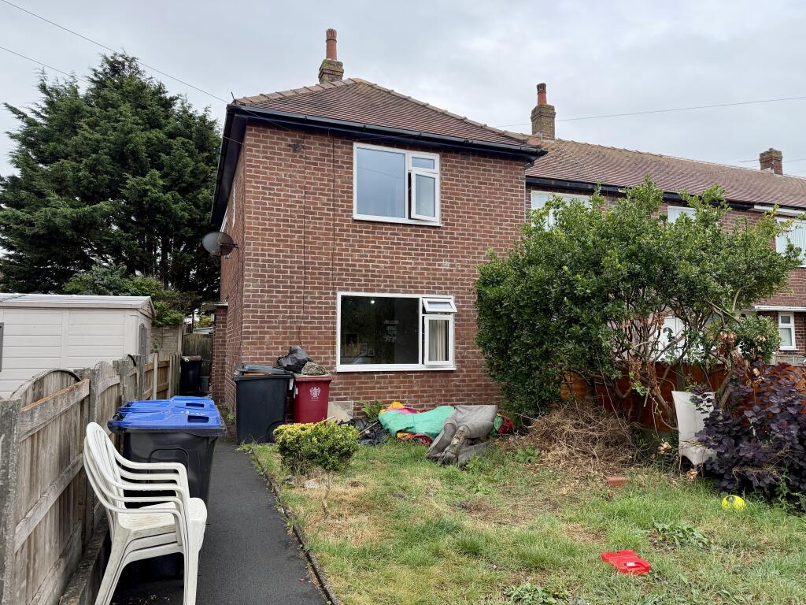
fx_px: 559
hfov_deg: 71.6
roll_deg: +0.5
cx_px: 403
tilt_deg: +3.6
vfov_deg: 56.8
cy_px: 302
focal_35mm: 24
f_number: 1.78
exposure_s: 1/1727
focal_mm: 6.76
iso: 100
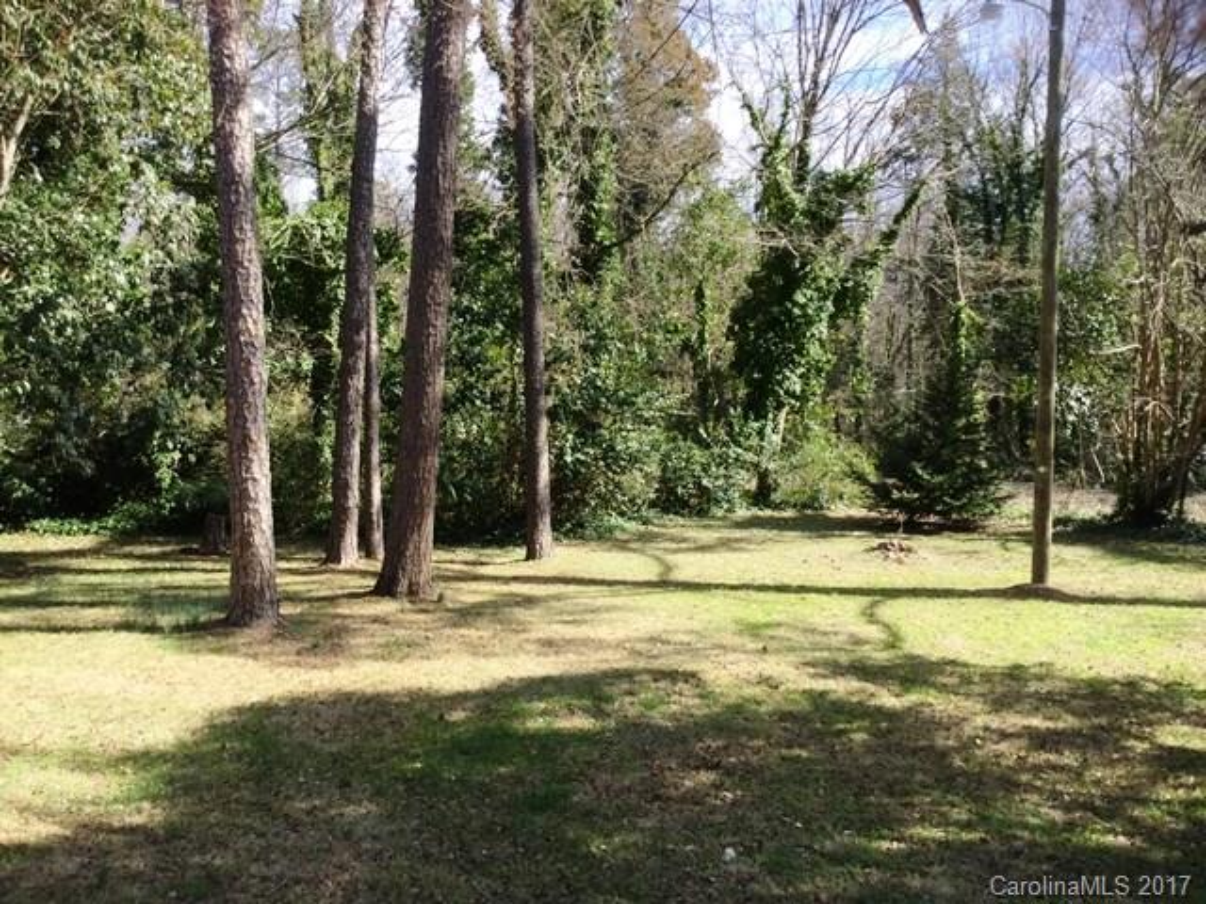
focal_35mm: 31
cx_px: 603
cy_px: 452
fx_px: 1080
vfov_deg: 45.4
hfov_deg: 58.4
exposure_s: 1/356
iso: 25
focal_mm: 3.3
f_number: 2.4
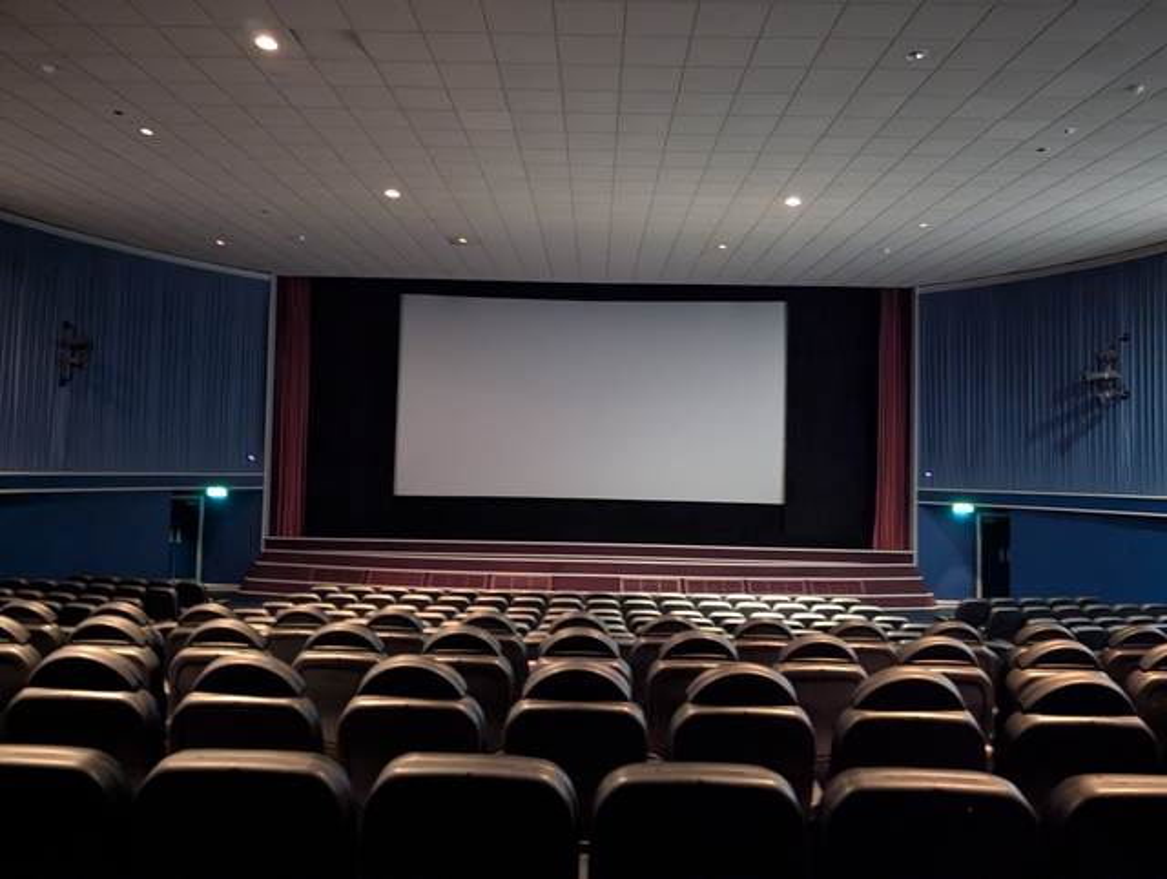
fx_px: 810
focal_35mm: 24
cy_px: 440
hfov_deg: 71.5
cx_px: 584
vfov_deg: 56.9
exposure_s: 1/2.56
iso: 2532
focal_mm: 6.9
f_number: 1.68
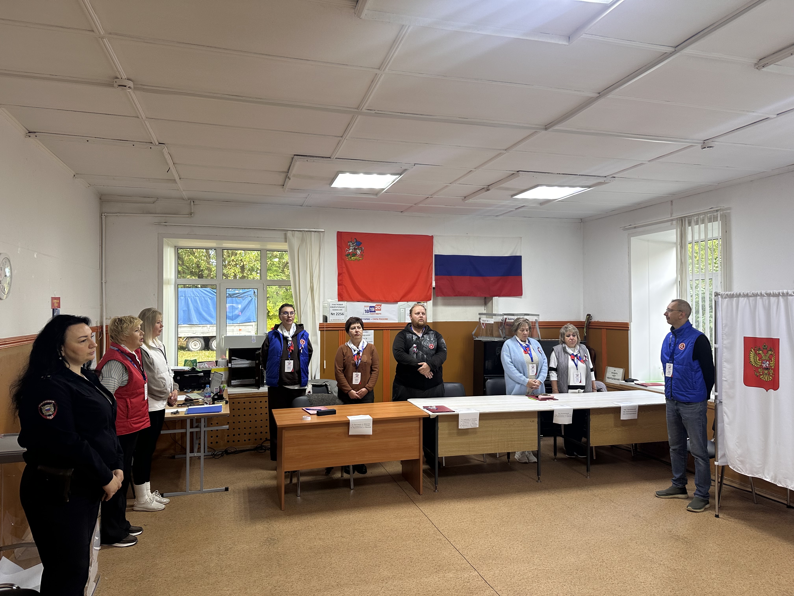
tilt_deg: +0.6
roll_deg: +0.1
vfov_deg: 56.8
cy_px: 298
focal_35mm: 24
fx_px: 550
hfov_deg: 71.6
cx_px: 397
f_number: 1.78
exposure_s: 1/50
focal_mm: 6.86
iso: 125
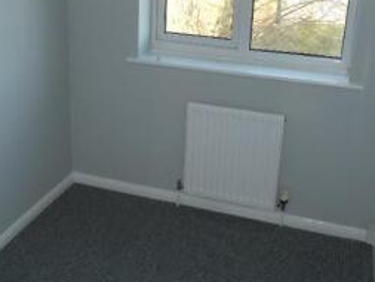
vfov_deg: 31.3
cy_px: 90
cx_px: 162
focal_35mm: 46
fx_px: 499
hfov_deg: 41.1
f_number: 2.8
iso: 80
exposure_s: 1/80
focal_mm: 3.6
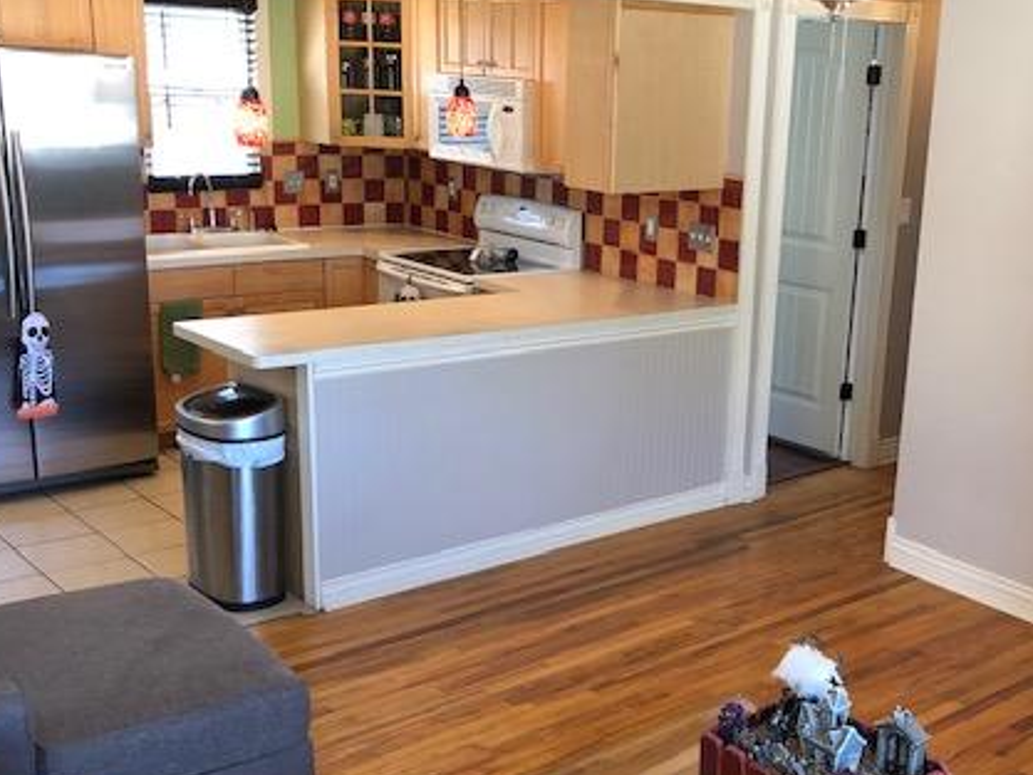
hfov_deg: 43.3
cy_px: 453
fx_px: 1284
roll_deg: -3.0
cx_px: 679
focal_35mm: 43
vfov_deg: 33.5
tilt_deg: -16.3
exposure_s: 1/20
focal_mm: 4
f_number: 1.8
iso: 40
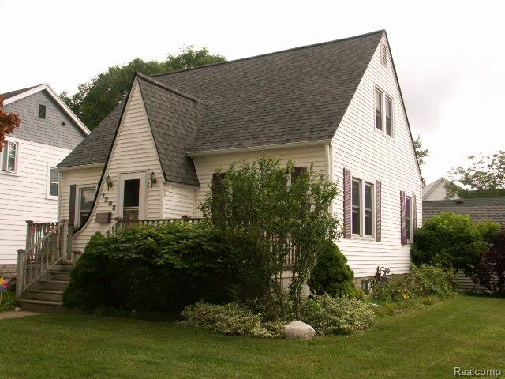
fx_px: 511
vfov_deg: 40.7
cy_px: 190
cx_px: 252
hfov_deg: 52.6
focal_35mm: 35
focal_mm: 8.98
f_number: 5.6
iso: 100
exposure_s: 1/125
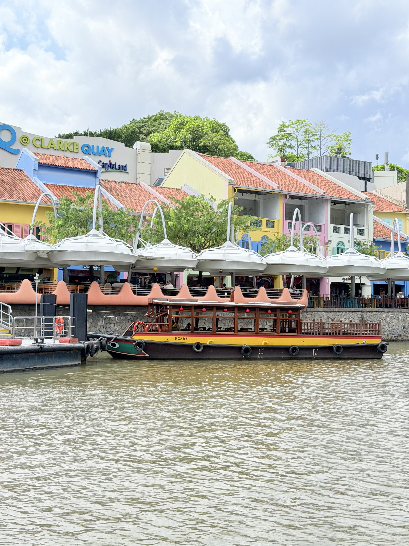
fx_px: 756
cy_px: 273
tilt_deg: +2.9
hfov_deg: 30.3
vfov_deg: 39.7
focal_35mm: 48
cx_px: 204
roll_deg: -0.4
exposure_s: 1/3378
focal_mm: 6.76
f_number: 1.78
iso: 80
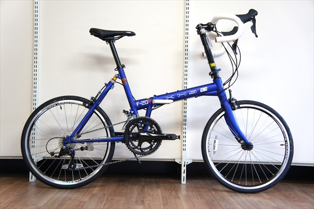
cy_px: 104
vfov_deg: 26.4
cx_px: 157
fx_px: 444
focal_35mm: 51
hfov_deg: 38.9
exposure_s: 1/60
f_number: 4.5
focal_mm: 34
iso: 800
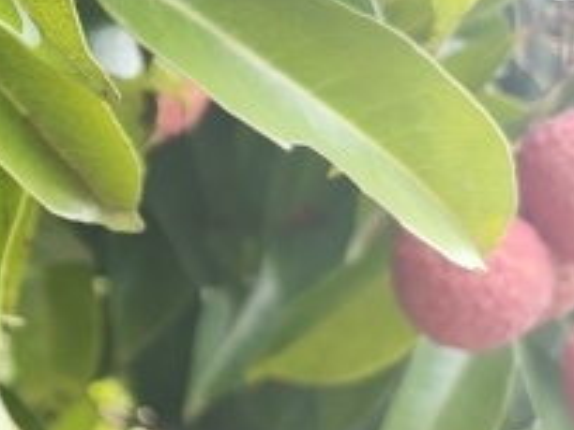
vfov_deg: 14.8
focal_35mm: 98
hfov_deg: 16.1
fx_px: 1625
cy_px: 1
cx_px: -529
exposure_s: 1/718
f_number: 1.79
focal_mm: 4.71
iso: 200
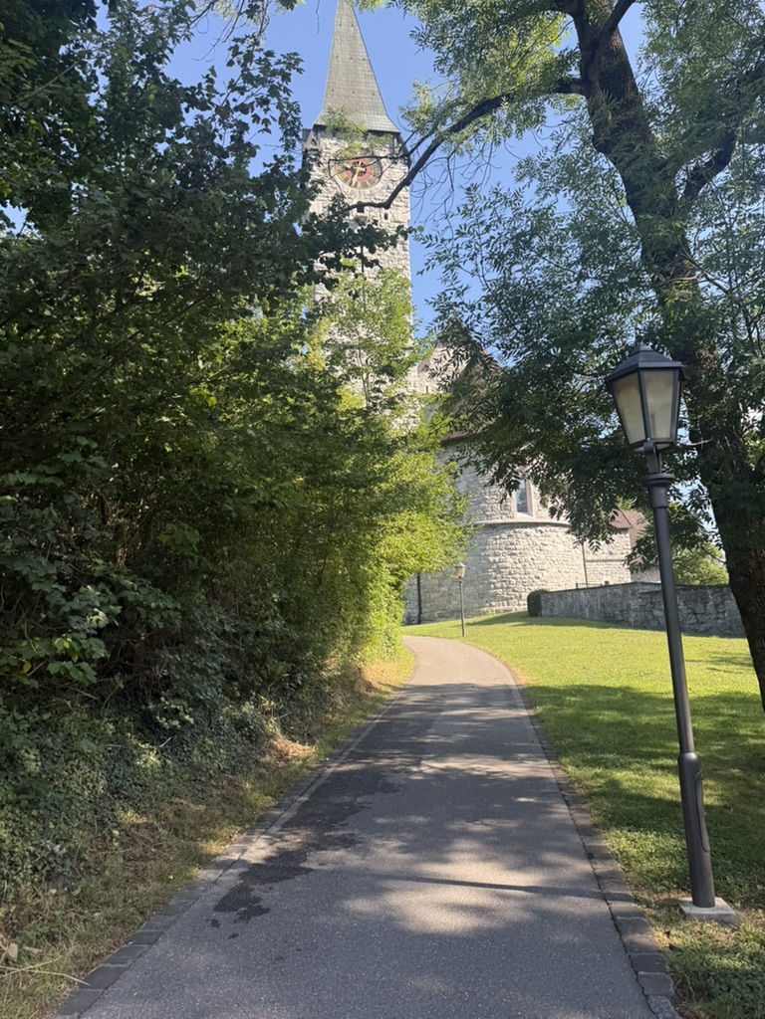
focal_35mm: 24
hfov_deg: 56.8
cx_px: 382
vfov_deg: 71.6
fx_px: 707
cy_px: 510
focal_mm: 6.76
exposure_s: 1/1005
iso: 80
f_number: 1.78
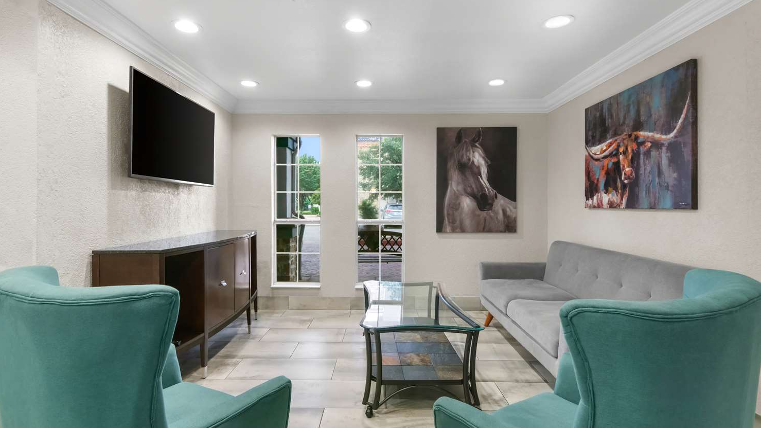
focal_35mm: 18
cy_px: 255
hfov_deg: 94.2
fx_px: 354
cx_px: 376
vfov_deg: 61.9
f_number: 8
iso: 800
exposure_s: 1/1.43
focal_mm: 11
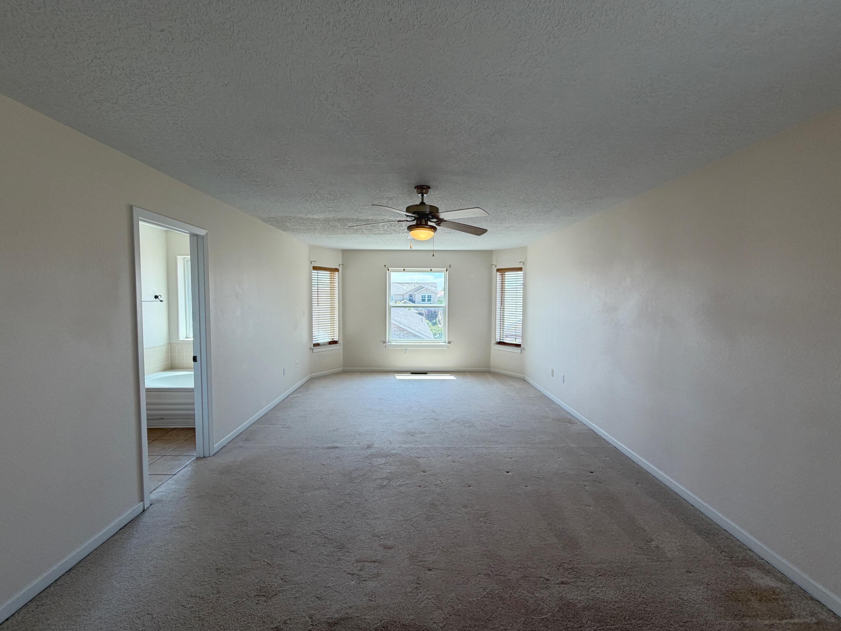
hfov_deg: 102.1
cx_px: 420
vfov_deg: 85.7
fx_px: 340
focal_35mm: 14
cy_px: 316
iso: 64
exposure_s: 1/120
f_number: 2.2
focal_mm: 2.22
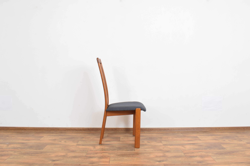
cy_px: 83
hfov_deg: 61.9
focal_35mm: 30
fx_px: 208
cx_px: 125
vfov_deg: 43.6
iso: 100
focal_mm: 20
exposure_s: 4
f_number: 25
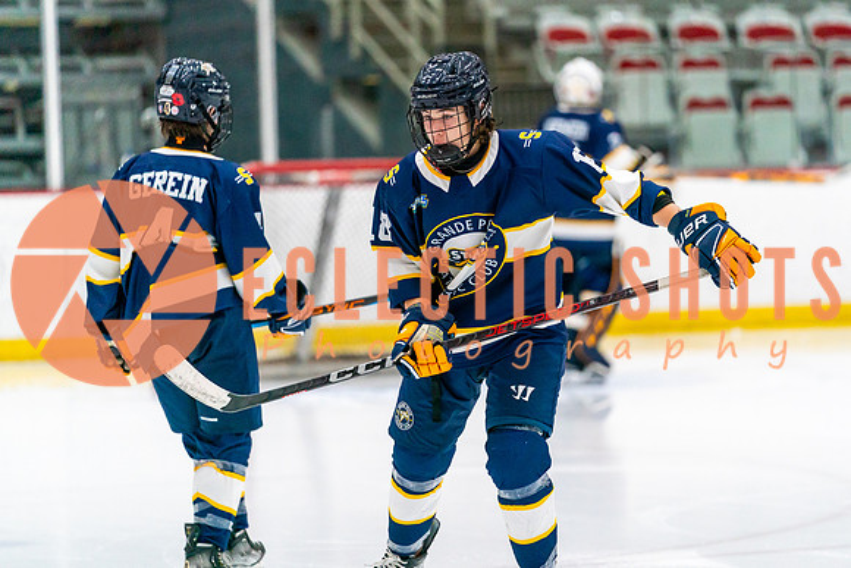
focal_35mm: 221
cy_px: 254
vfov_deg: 6.2
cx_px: 471
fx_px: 5229
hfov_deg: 9.3
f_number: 2.8
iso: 3200
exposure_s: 1/1250
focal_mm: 200
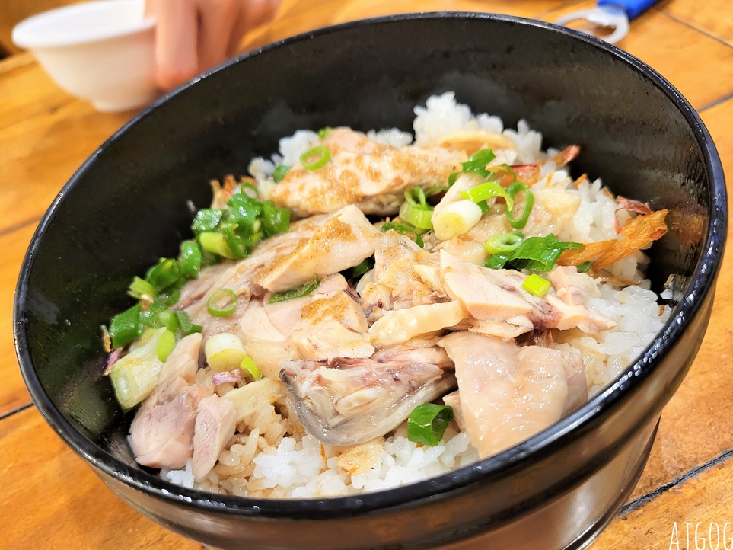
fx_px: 572
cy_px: 277
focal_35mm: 27
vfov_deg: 51.3
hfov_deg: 65.3
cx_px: 375
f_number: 1.8
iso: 400
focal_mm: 5.4
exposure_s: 1/40
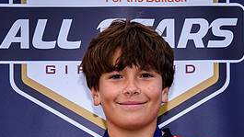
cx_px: 127
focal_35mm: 188
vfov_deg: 6.4
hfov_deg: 11.5
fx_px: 1216
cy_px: 161
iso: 100
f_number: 5.6
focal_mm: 42
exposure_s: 1/160
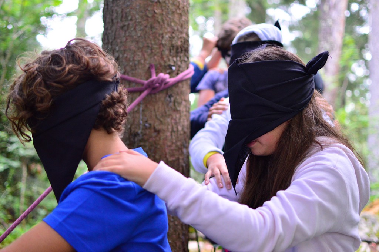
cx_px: 190
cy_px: 126
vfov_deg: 25.7
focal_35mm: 52
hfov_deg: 37.9
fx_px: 552
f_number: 1.8
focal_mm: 35
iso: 800
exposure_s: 1/200
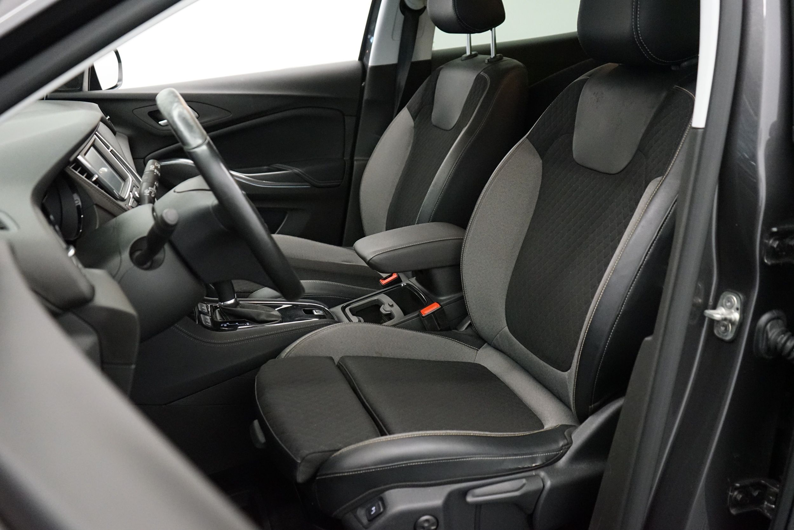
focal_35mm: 33
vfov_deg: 40.0
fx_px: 728
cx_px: 397
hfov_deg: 57.2
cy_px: 265
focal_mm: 33
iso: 6400
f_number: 4
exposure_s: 1/160
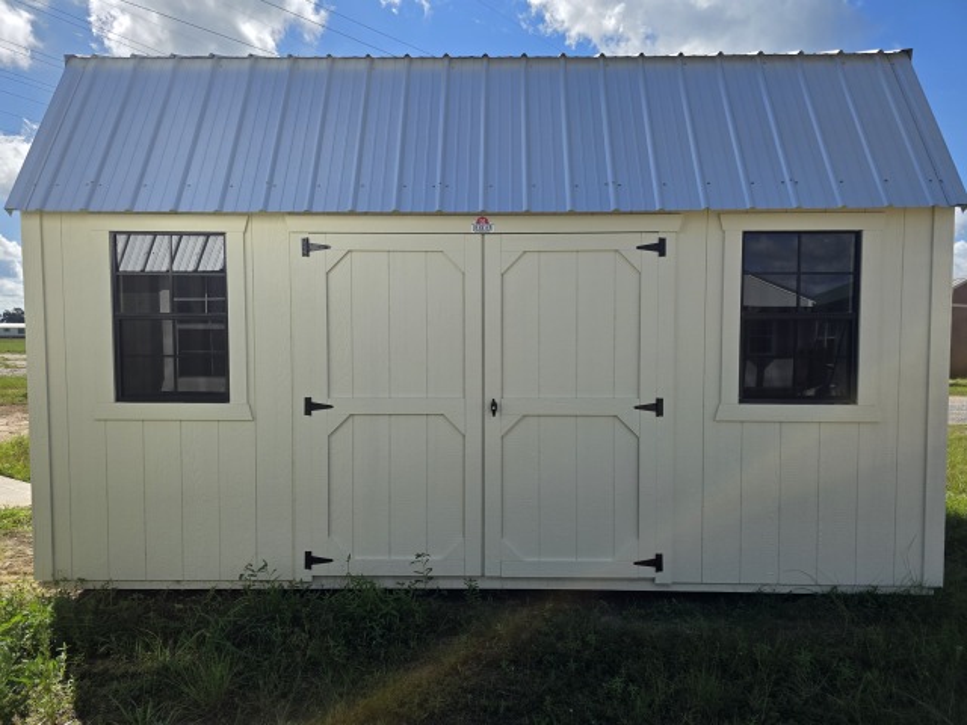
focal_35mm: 23
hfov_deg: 73.9
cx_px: 484
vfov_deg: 58.9
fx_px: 643
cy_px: 362
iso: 80
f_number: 1.7
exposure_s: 1/5778
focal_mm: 6.3
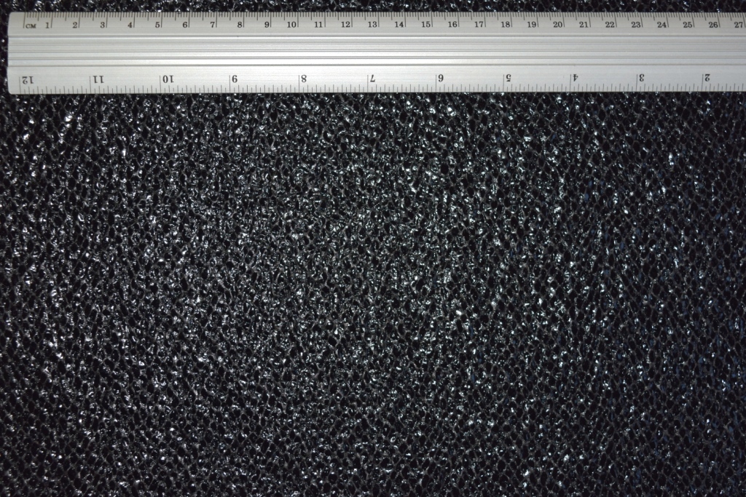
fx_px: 1057
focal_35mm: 51
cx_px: 373
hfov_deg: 38.9
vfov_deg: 26.5
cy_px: 248
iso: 160
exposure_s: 1/200
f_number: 8
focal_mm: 34
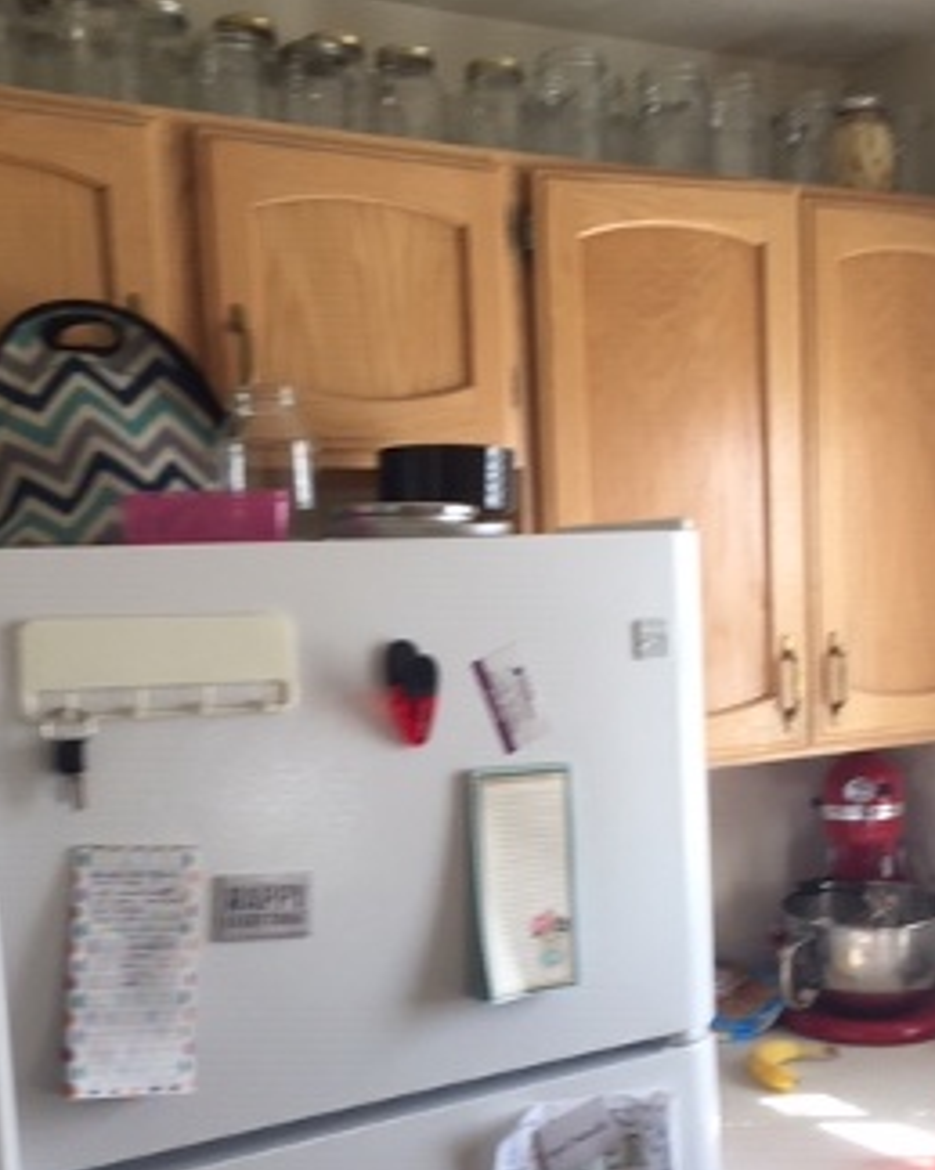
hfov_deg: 35.7
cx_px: 473
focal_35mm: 42
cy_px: 740
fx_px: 1453
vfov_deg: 43.4
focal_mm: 4.15
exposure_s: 1/120
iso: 50
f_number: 2.2
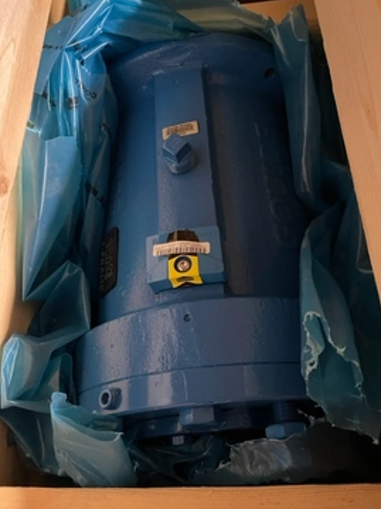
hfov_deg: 48.2
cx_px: 204
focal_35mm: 29
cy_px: 233
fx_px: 426
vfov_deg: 61.6
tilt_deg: -59.2
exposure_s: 1/30
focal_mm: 5.1
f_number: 1.6
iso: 1000
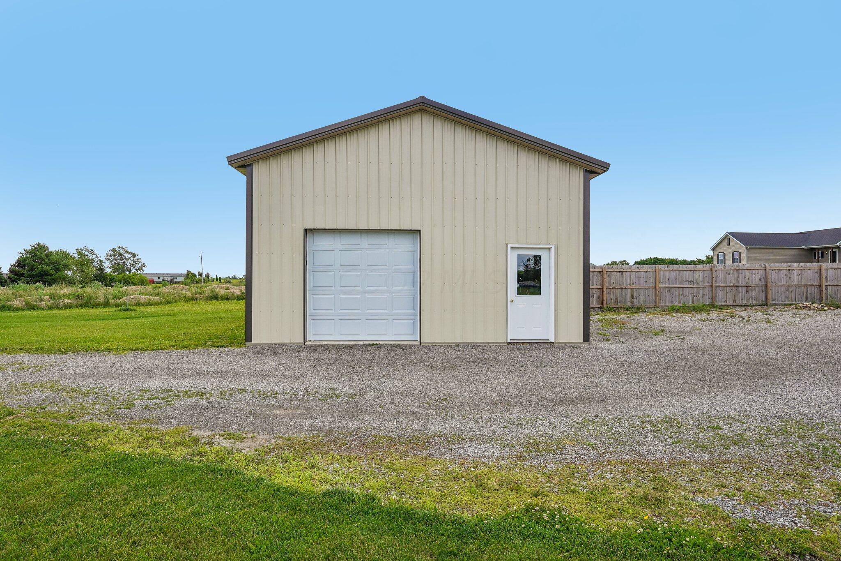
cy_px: 280
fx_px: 514
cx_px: 420
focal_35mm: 22
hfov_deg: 78.6
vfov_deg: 57.2
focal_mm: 22
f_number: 8
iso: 100
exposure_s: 1/400
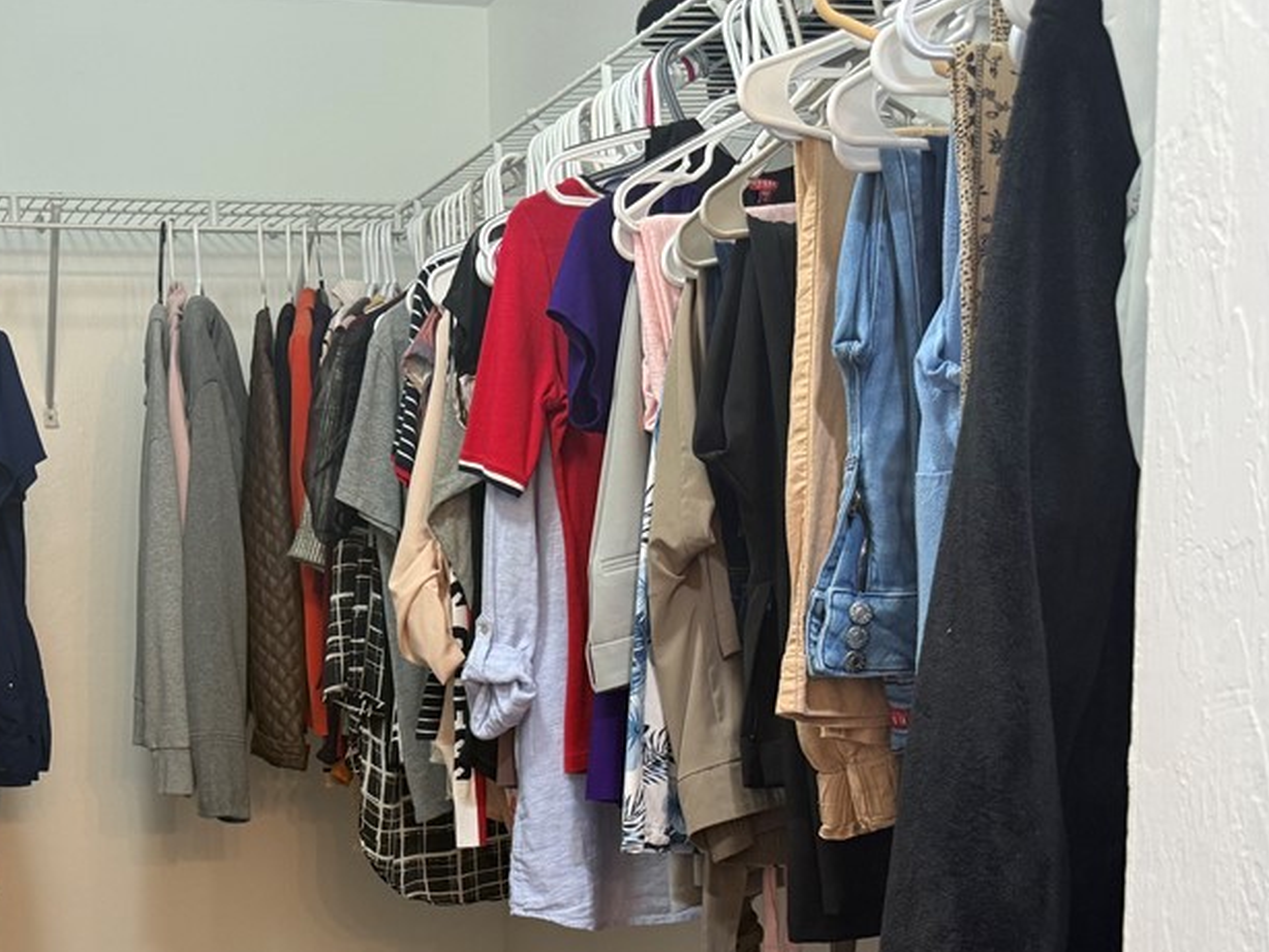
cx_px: 300
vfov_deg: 34.9
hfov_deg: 45.0
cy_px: 752
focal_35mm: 40
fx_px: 1467
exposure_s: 1/60
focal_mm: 6.76
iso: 200
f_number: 1.78
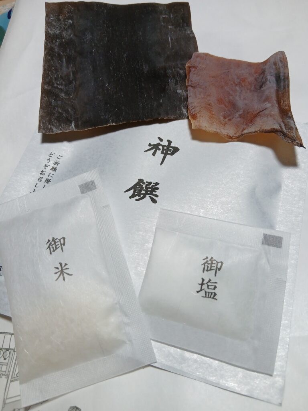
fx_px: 308
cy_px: 206
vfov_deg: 67.3
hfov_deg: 53.1
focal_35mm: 26
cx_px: 154
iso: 160
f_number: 1.8
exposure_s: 1/60
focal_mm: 3.86
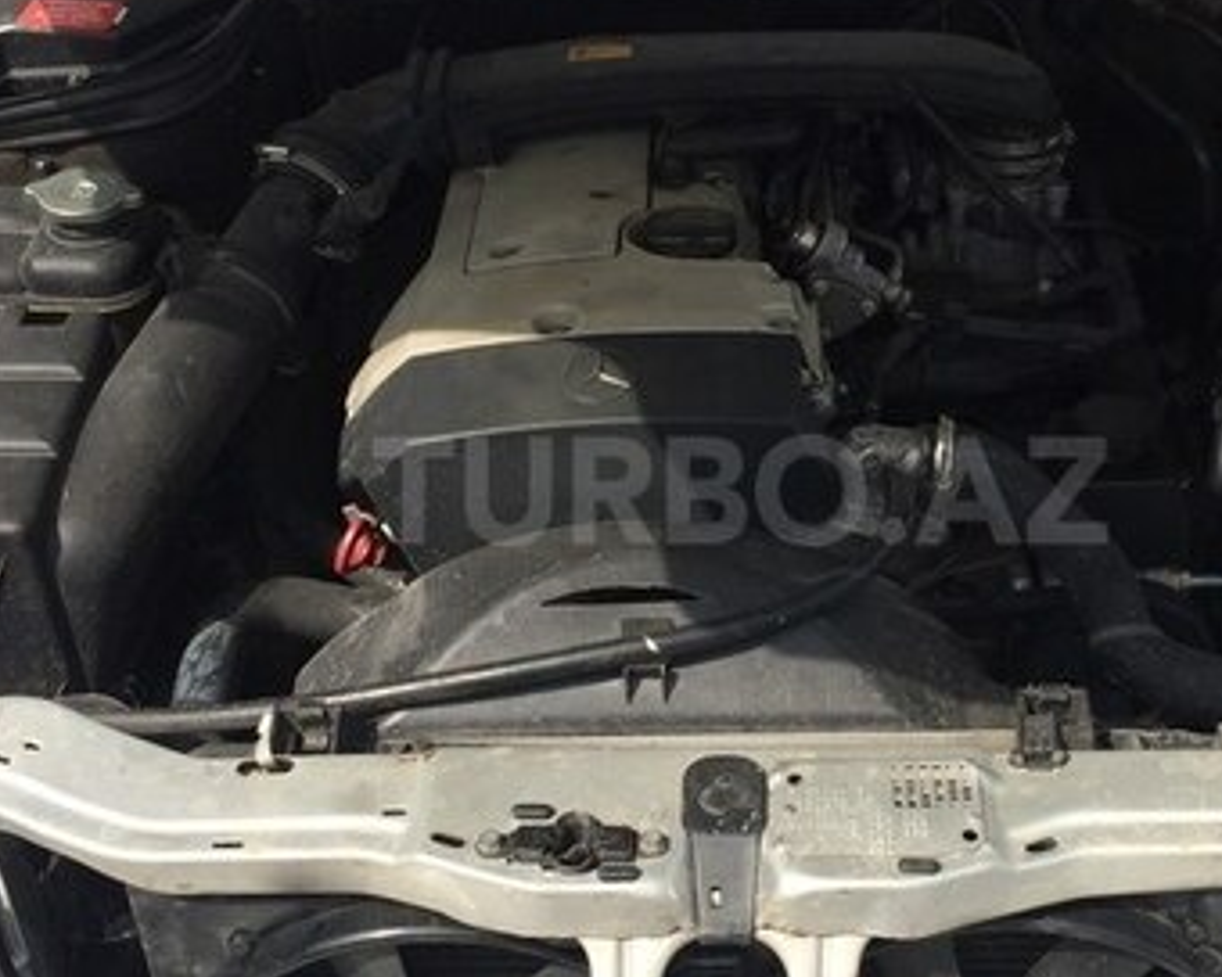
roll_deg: -0.7
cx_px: 740
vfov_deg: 27.6
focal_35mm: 55
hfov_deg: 34.0
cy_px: 490
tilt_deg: -39.0
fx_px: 1989
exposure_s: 1/1709
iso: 32
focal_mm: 4.15
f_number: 2.2
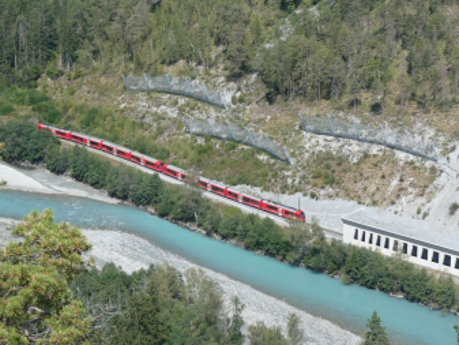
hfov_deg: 15.9
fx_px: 1645
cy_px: 172
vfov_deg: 12.0
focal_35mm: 124
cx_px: 206
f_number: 5
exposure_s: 1/400
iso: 80
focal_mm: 17.5
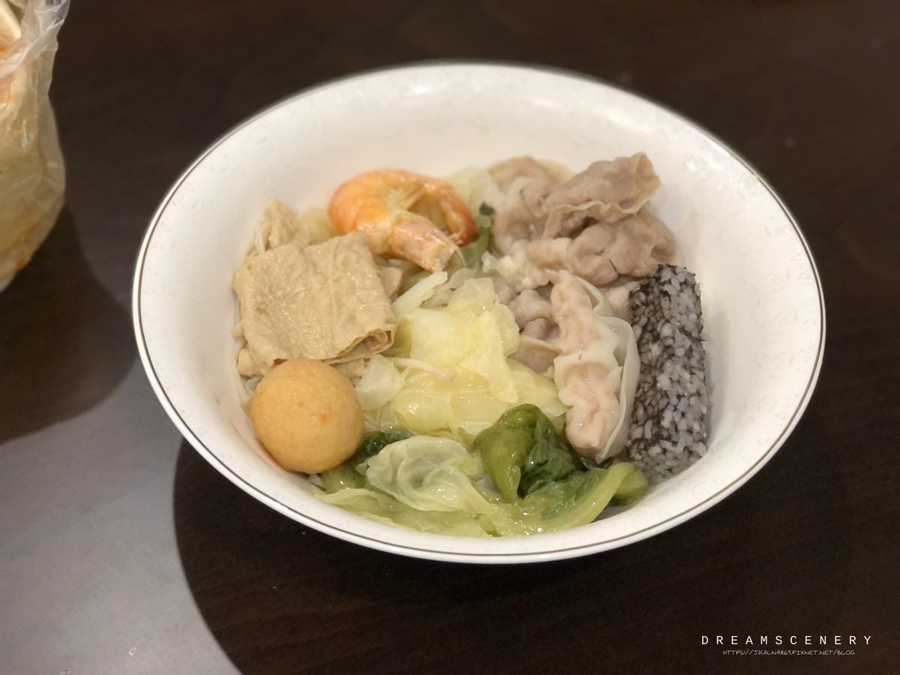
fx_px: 1482
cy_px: 338
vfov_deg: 25.7
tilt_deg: -48.7
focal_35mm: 57
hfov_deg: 33.8
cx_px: 450
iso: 250
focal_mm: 6.6
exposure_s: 1/30
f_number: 2.8
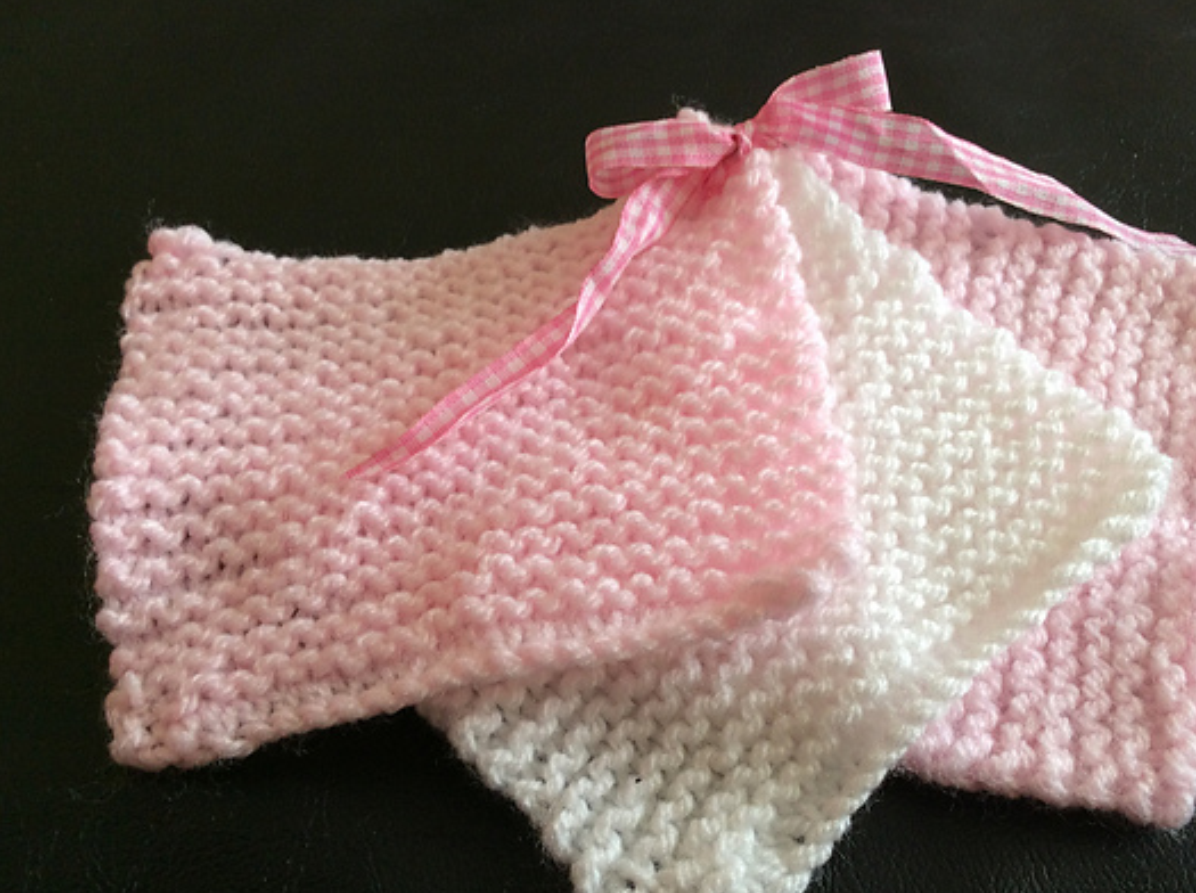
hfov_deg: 47.6
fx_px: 1345
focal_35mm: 39
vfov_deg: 36.6
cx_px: 722
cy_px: 535
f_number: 2.4
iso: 50
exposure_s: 1/25
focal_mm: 3.3
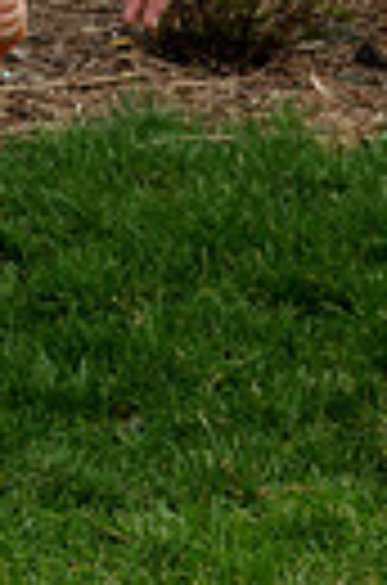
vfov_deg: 10.3
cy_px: -94
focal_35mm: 198
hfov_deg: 6.8
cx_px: -164
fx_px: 3210
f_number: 8
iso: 200
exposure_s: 1/250
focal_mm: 38
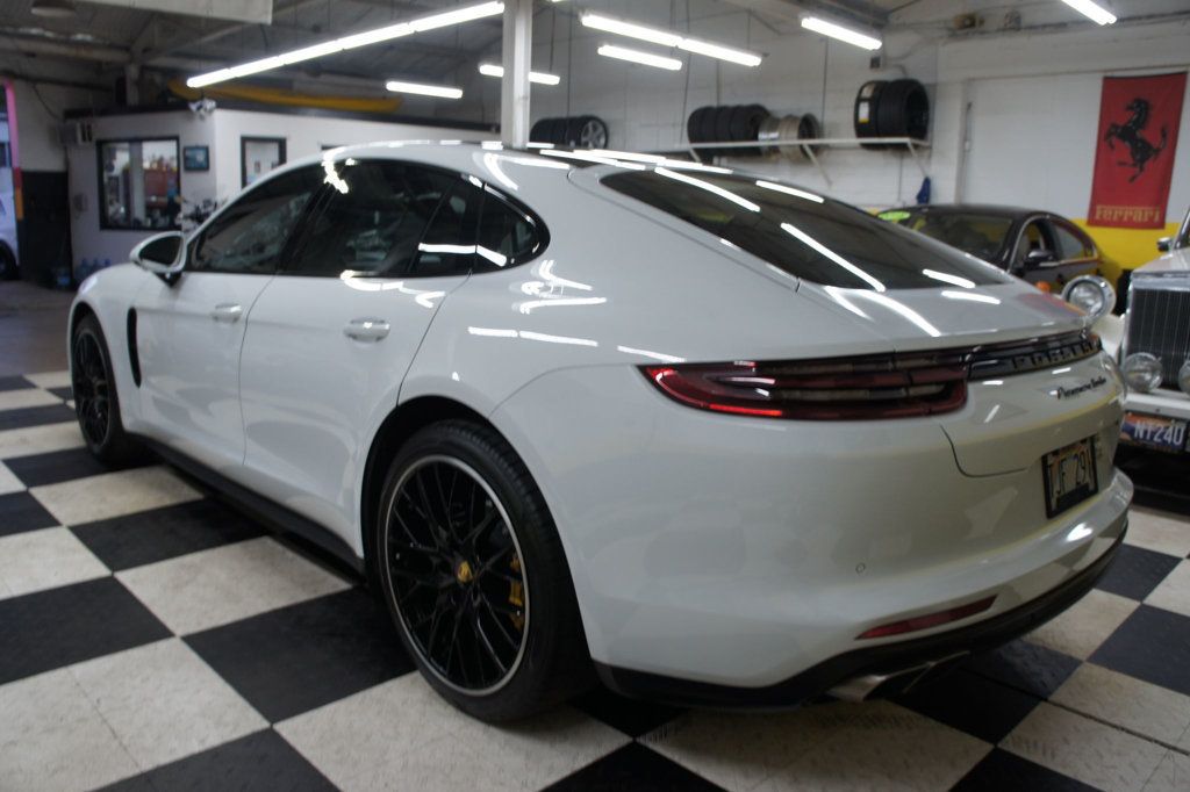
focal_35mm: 27
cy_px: 396
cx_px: 595
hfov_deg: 67.4
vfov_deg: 47.9
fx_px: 892
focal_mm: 18
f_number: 3.5
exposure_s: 1/30
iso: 200
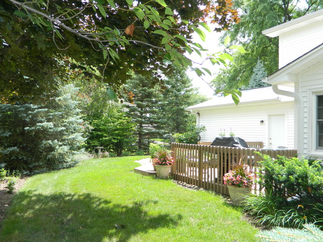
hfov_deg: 61.7
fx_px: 270
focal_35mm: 29
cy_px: 122
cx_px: 163
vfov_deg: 48.2
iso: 110
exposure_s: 1/250
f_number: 3.2
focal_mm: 5.1
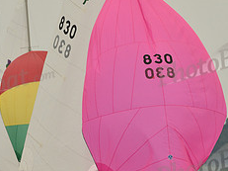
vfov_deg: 1.9
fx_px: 5240
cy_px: 24
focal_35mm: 796
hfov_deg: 2.5
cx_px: 106
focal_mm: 330
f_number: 6.3
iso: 320
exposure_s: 1/1600
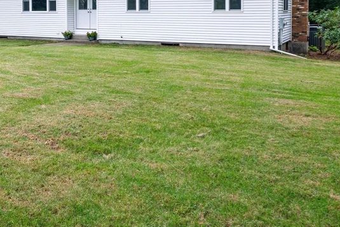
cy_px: 21
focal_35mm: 44
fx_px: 416
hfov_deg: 44.0
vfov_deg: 29.2
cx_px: 122
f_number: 8
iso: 400
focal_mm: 23
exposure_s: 1/320
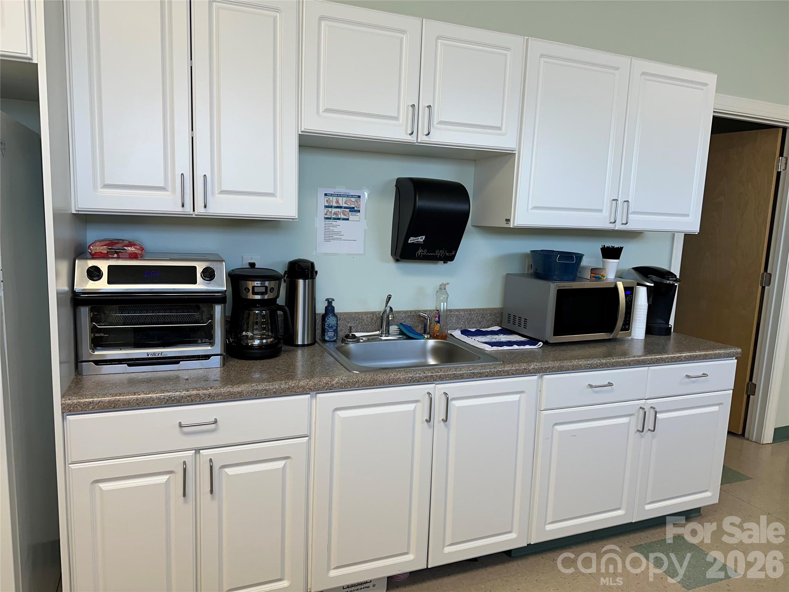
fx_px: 547
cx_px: 394
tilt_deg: -8.4
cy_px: 296
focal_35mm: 24
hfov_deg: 71.6
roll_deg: -1.8
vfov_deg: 56.8
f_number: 1.78
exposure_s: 1/120
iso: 100
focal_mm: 6.86
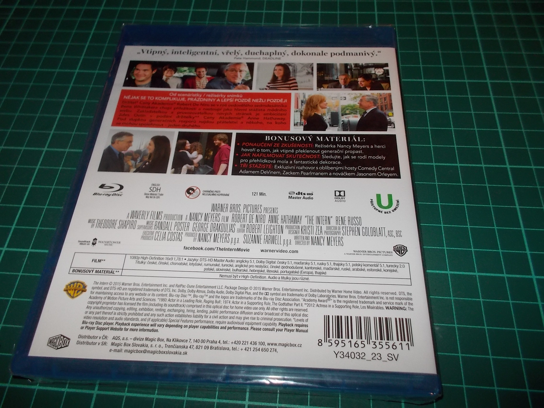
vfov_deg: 48.2
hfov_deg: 61.7
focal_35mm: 29
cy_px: 204
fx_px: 456
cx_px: 272
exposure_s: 1/30
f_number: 3.3
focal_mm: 4.1
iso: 200
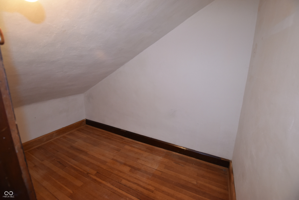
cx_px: 150
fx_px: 125
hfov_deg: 100.4
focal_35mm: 15
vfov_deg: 77.3
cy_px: 100
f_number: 4
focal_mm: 10
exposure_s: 1/80
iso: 560
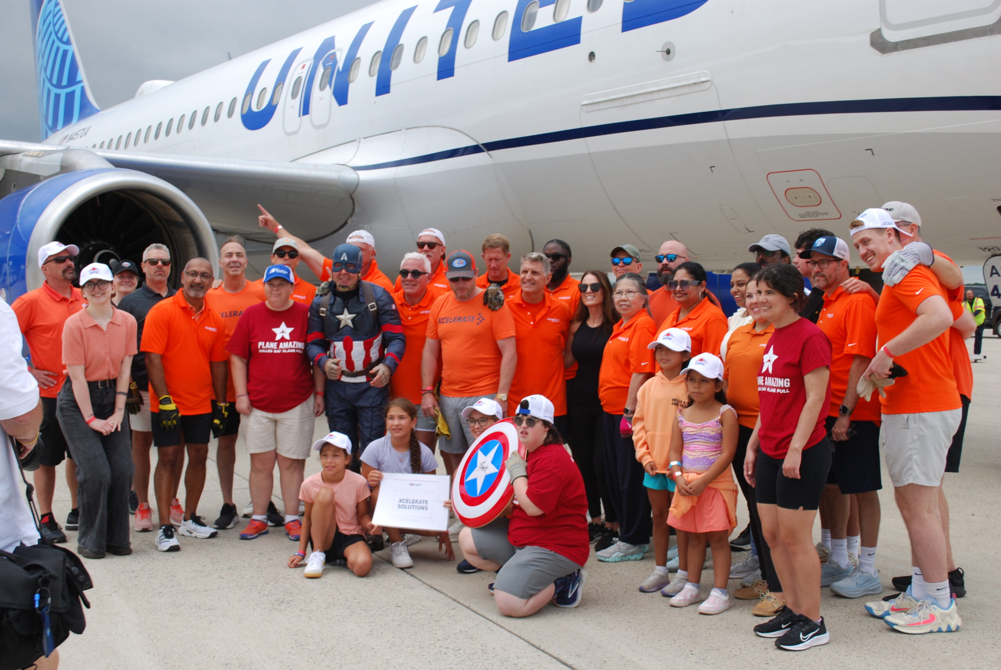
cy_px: 335
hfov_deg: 46.3
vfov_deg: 32.0
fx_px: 1169
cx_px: 500
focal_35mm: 42
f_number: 6.3
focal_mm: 28
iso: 100
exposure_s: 1/160
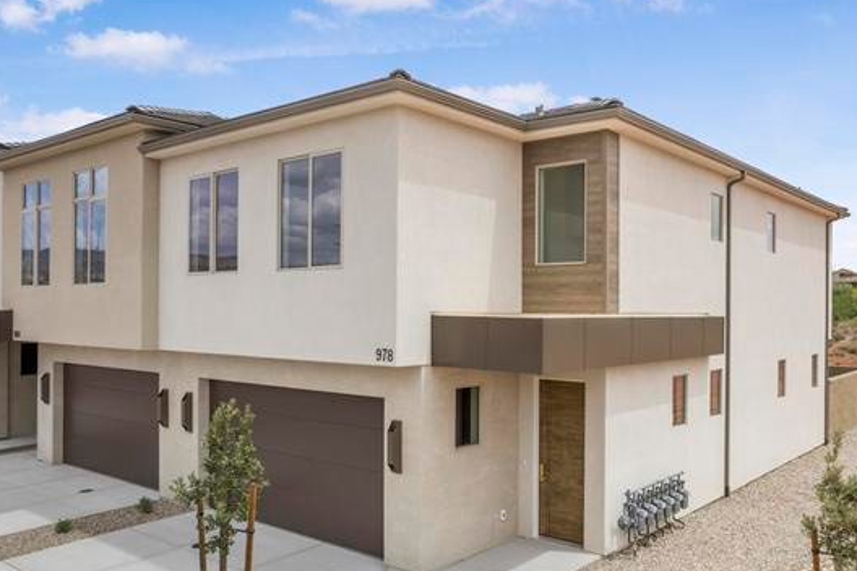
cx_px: 526
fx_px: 714
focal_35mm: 30
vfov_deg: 43.6
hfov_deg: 61.2
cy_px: 289
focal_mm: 8.38
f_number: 2.8
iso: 100
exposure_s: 1/1000
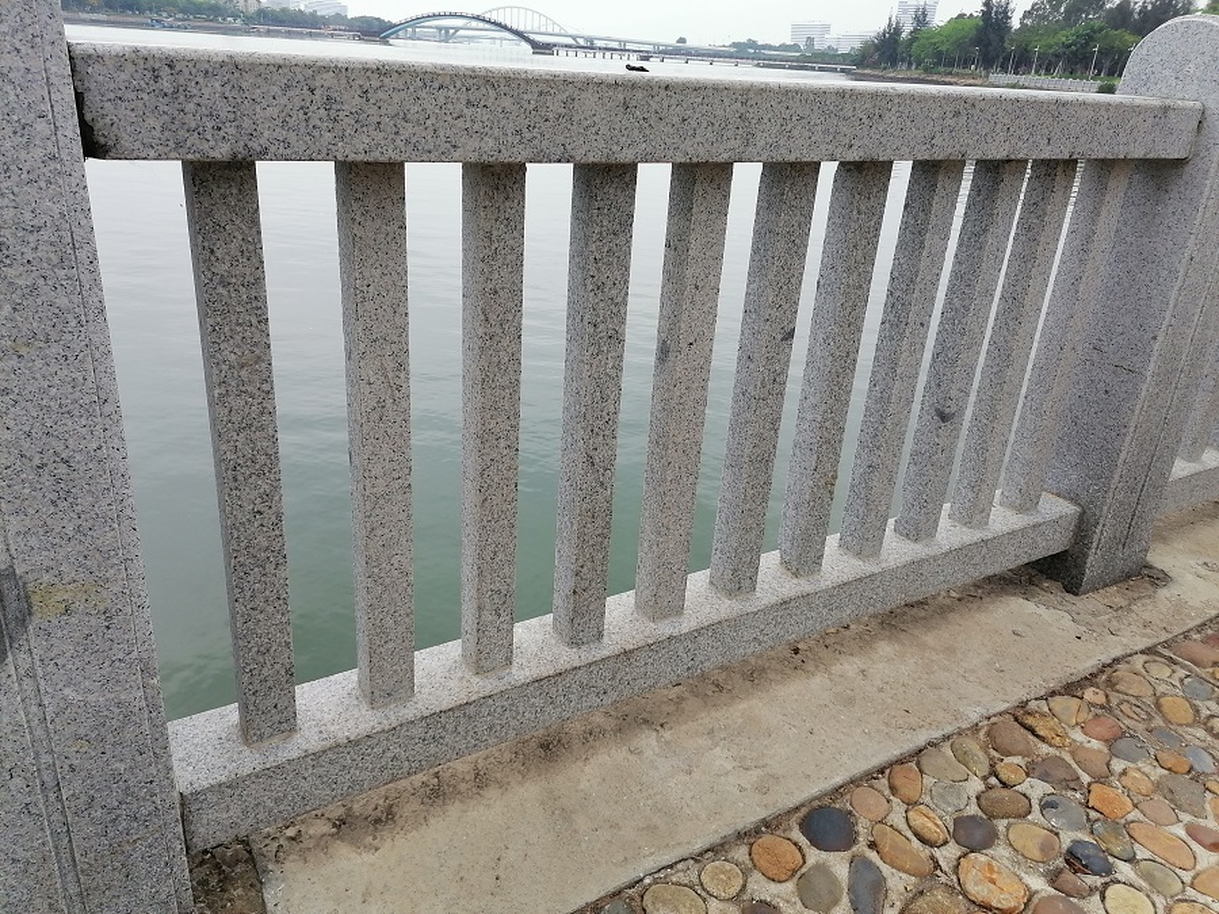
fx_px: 951
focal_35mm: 27
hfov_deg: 65.3
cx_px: 610
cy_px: 457
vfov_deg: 51.4
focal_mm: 5.3
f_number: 1.8
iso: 80
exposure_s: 1/900
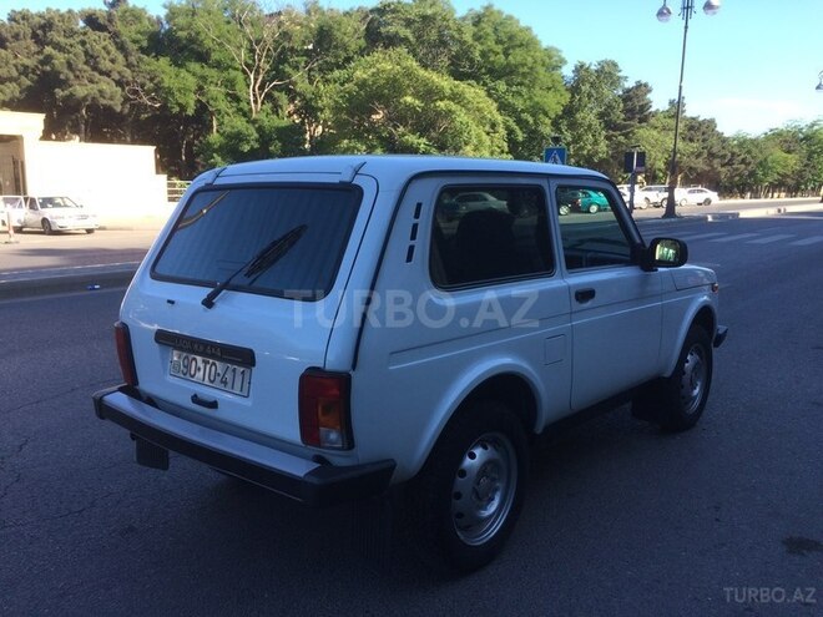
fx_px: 689
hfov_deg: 61.7
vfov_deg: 48.2
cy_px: 308
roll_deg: +0.9
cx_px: 412
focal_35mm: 29
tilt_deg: -10.7
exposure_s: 1/554
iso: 32
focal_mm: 4.15
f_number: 2.2
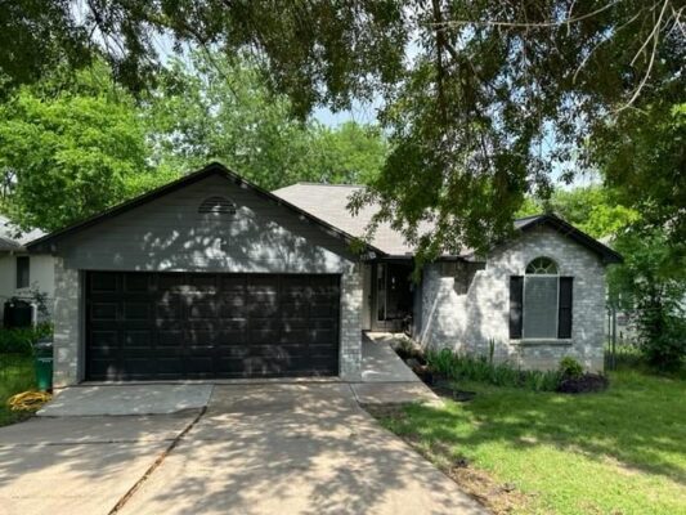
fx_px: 476
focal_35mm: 24
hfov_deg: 71.6
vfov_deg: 56.8
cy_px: 258
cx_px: 343
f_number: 1.78
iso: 80
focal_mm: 6.86
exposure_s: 1/1357
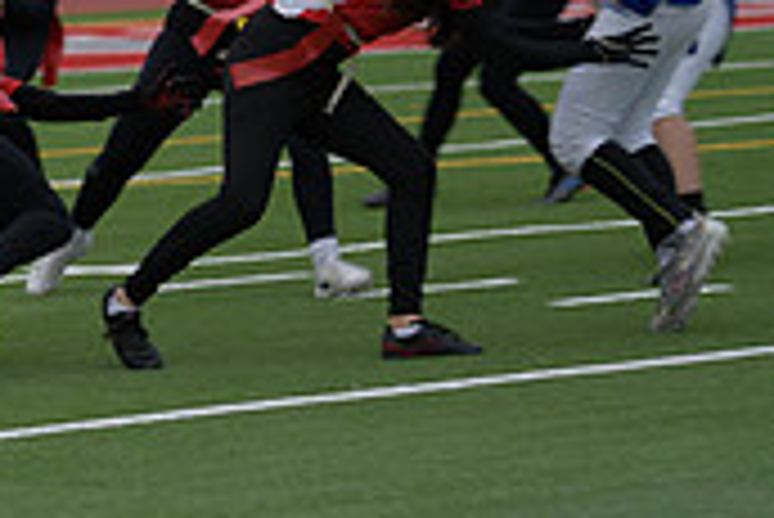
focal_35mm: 371
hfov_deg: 5.5
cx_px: -194
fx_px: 7983
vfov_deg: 3.7
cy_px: 61
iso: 90
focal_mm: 110
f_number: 2.8
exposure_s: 1/200
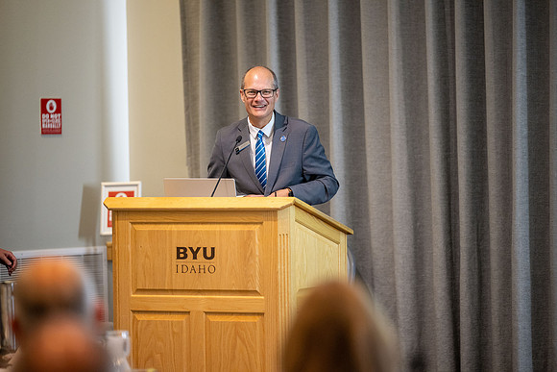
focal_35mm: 200
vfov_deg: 6.9
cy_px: 186
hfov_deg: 10.3
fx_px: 3095
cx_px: 278
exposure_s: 1/200
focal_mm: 200
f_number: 2.8
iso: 2000
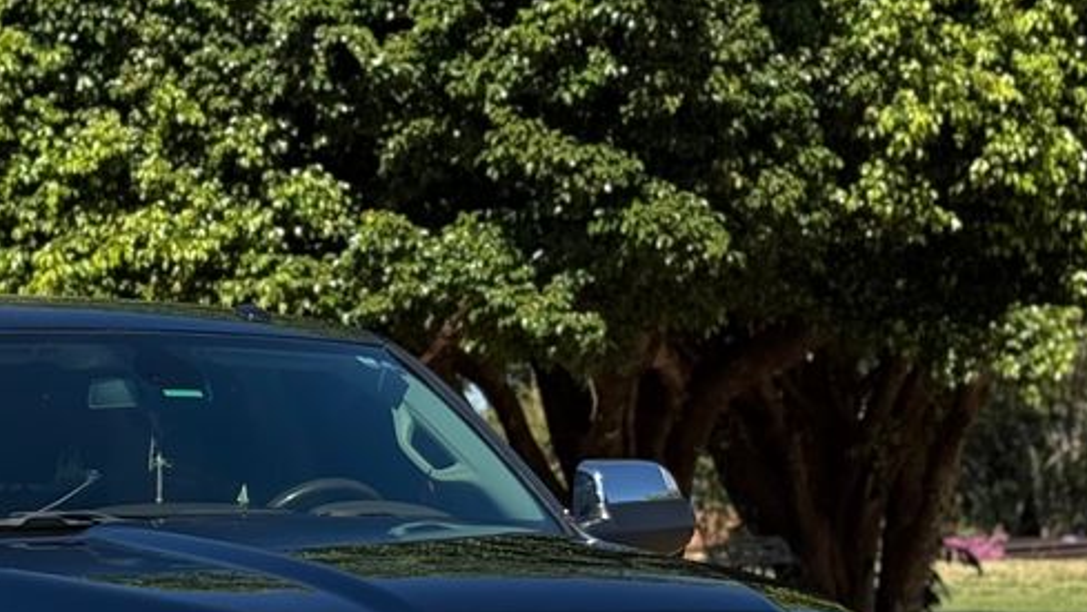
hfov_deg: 20.6
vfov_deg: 11.6
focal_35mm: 102
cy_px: 783
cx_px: 150
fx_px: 2940
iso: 100
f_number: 1.78
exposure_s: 1/2494
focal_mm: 6.76
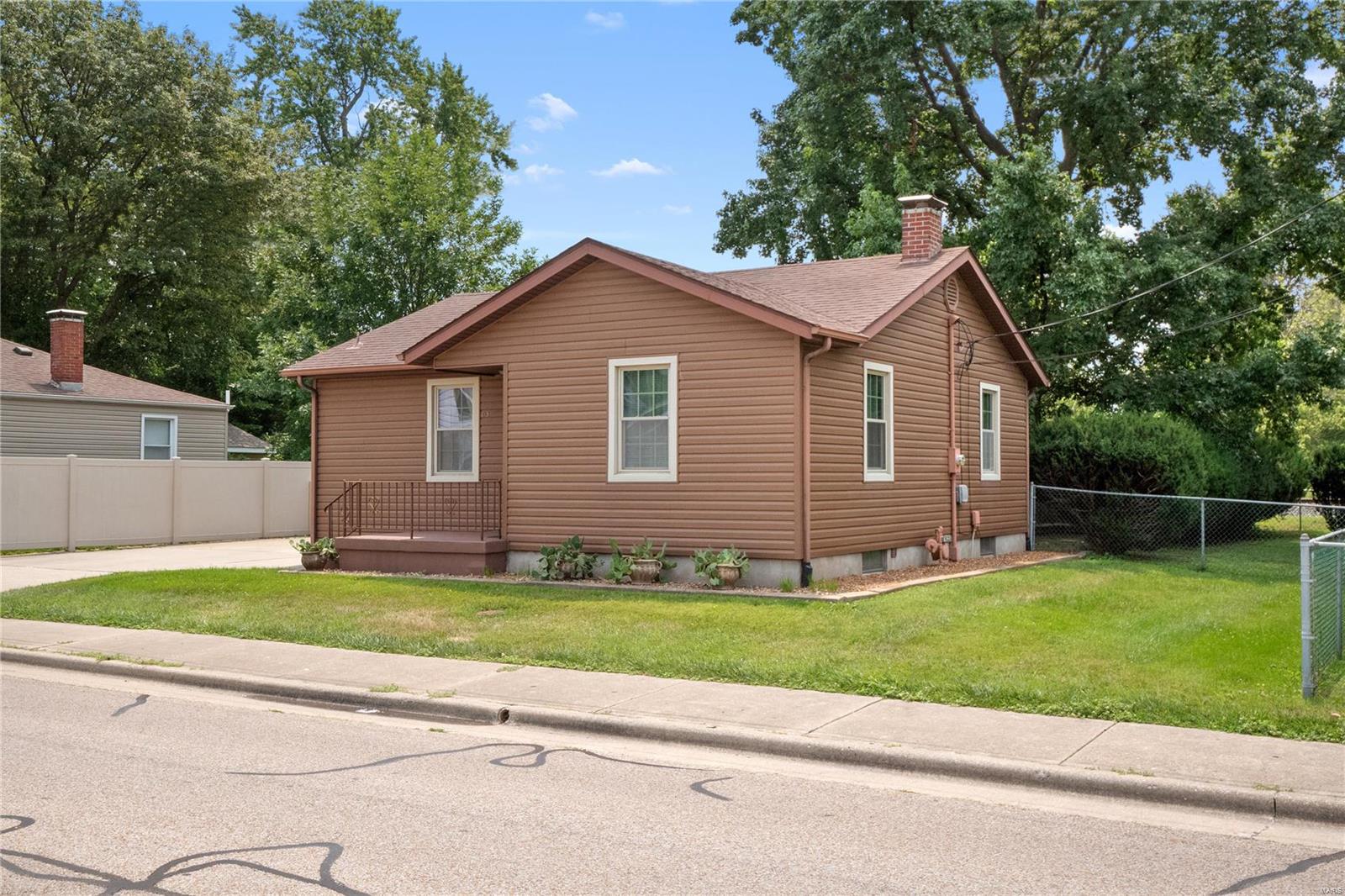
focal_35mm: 36
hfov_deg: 53.1
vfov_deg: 36.9
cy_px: 448
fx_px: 1345
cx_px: 672
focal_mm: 18
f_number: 10
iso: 400
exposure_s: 1/500
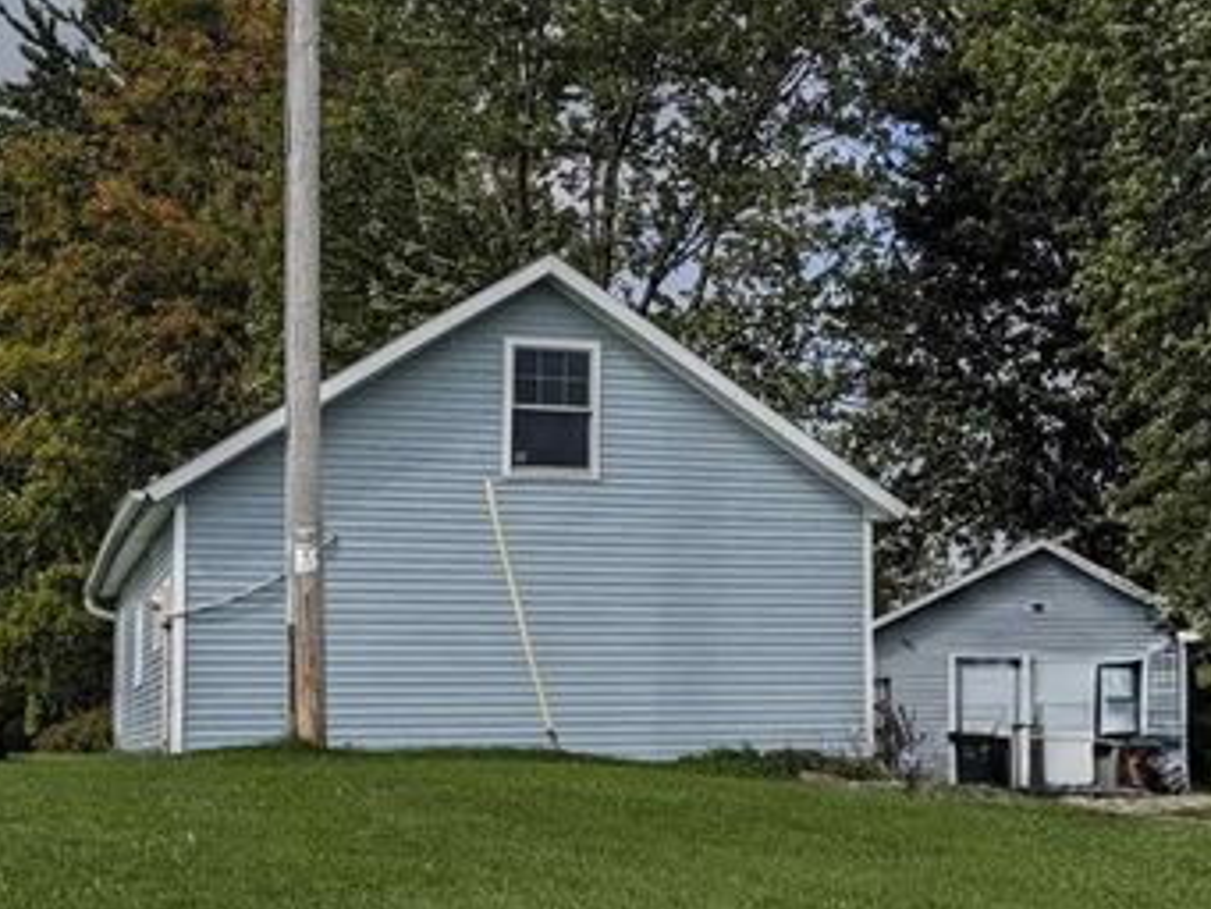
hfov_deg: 25.6
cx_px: 1218
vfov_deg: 20.4
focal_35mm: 72
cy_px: 524
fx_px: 2520
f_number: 1.68
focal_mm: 6.9
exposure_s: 1/1701
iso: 23
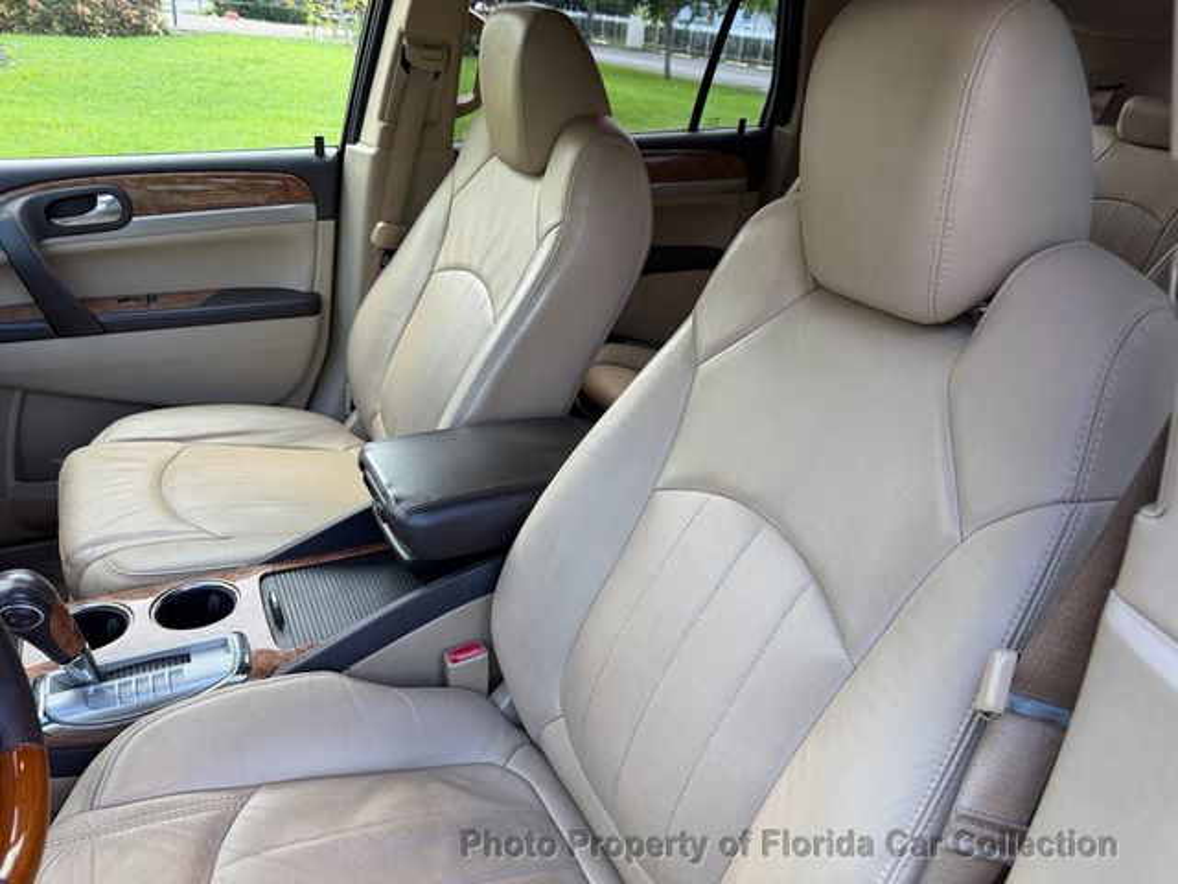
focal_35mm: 24
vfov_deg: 56.8
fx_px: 817
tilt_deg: -27.2
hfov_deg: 71.6
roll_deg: -6.5
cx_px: 589
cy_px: 442
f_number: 1.78
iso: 64
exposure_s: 1/143
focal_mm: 6.76
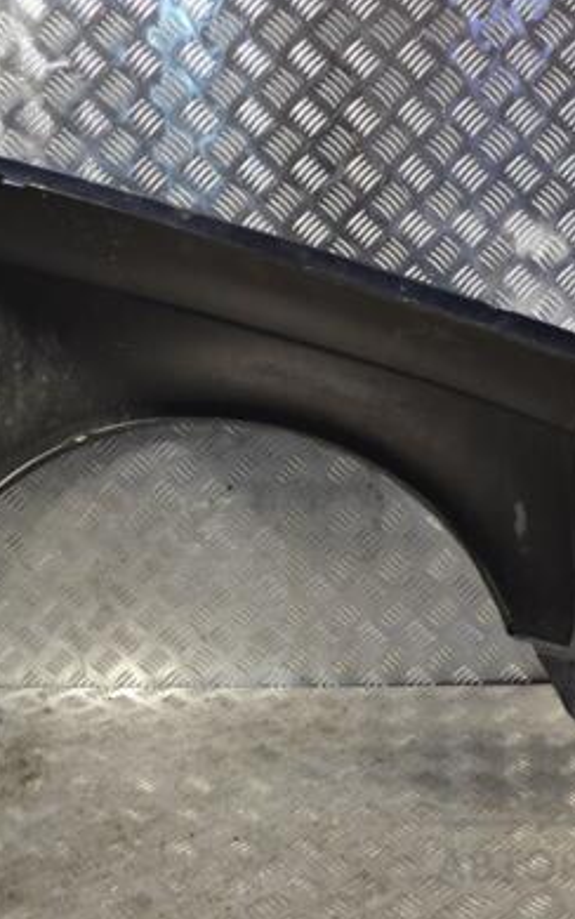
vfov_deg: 42.6
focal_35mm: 47
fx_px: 1178
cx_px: 391
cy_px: 455
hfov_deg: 27.2
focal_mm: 20
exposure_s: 1/100
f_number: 5
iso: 400
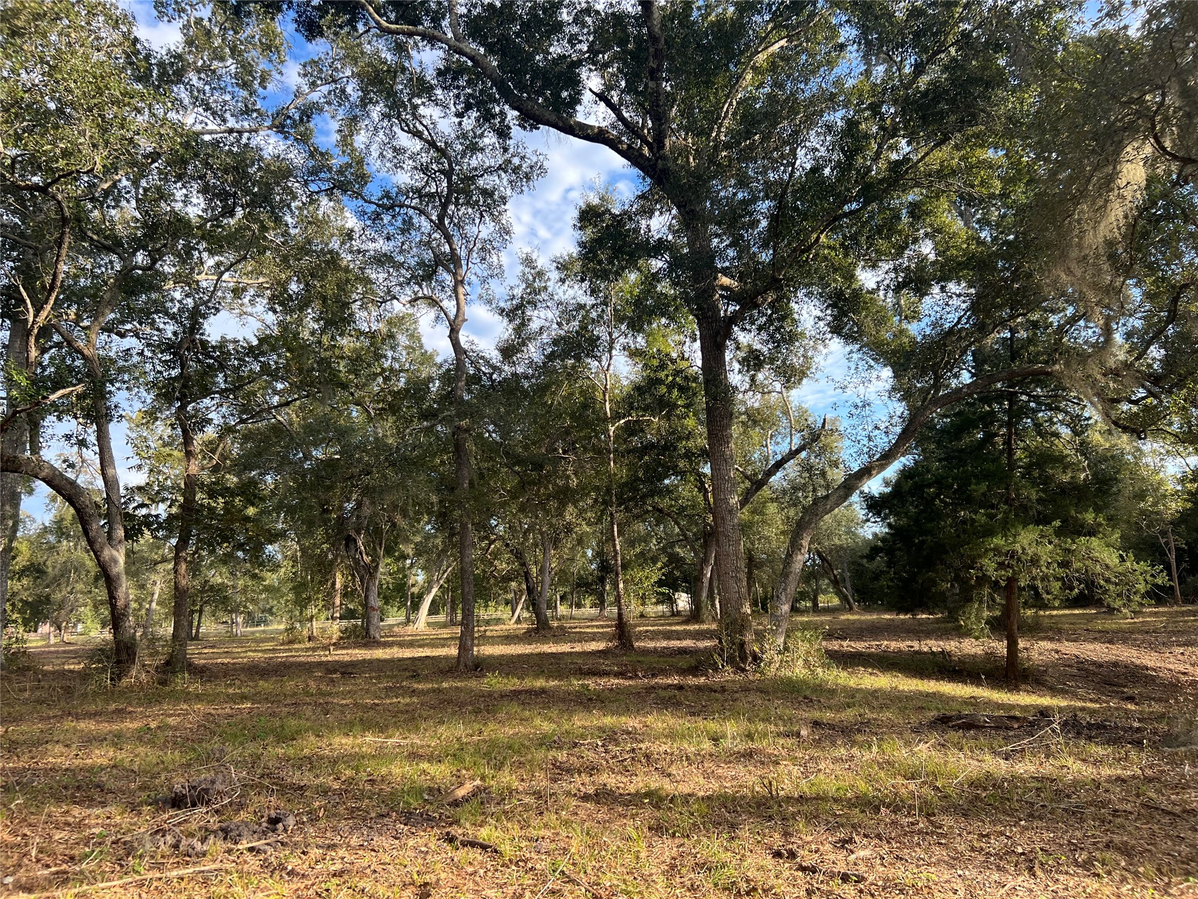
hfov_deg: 67.3
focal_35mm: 26
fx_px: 900
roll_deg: +2.5
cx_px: 599
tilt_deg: +10.4
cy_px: 450
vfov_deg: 53.1
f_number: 1.5
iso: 50
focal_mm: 5.7
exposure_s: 1/909
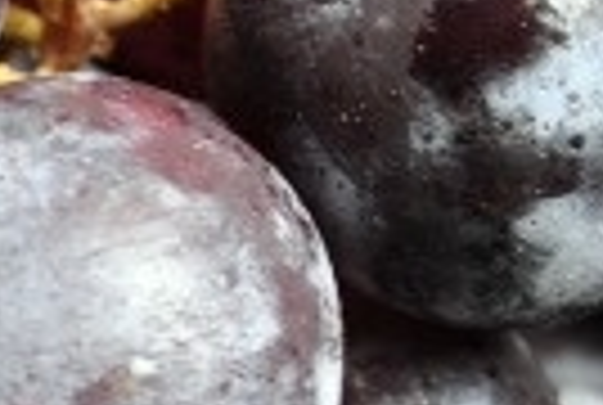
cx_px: -171
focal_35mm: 188
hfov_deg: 10.7
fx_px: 3156
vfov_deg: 7.2
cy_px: 616
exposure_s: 1/10
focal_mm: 28
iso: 100
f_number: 6.3
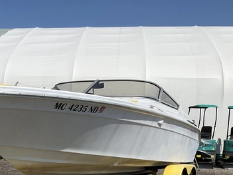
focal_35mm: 62
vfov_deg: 23.0
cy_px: 161
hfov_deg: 30.2
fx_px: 417
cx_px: 34
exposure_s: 1/3534
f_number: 1.8
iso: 25
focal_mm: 3
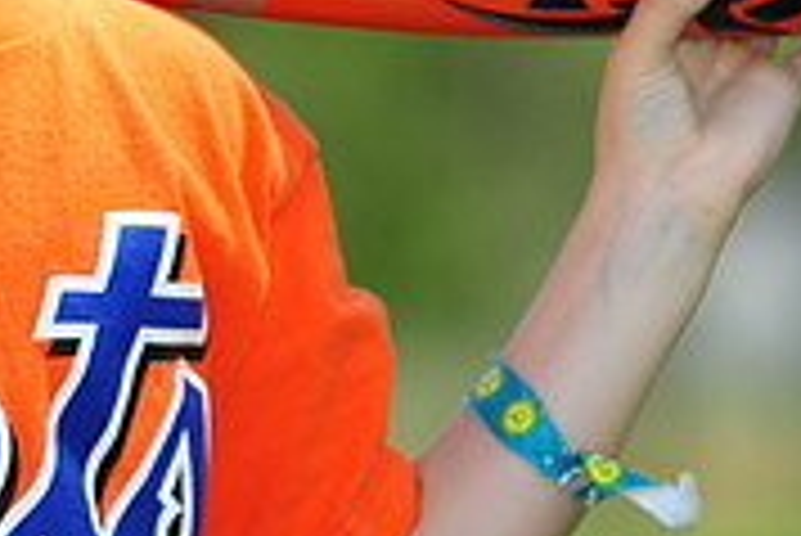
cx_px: -144
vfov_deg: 2.1
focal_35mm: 650
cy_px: -144
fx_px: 14474
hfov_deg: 3.2
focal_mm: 200
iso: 200
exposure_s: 1/640
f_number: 4.5
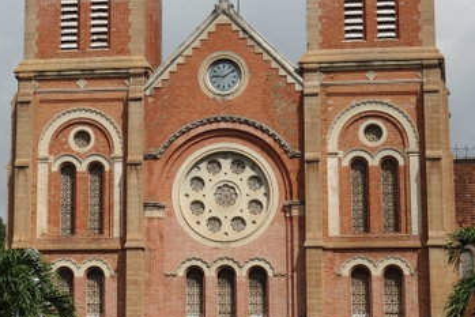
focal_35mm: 134
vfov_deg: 10.2
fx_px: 1769
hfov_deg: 15.1
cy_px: 20
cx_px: 39
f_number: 5.6
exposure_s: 1/1000
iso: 125
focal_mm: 14.4
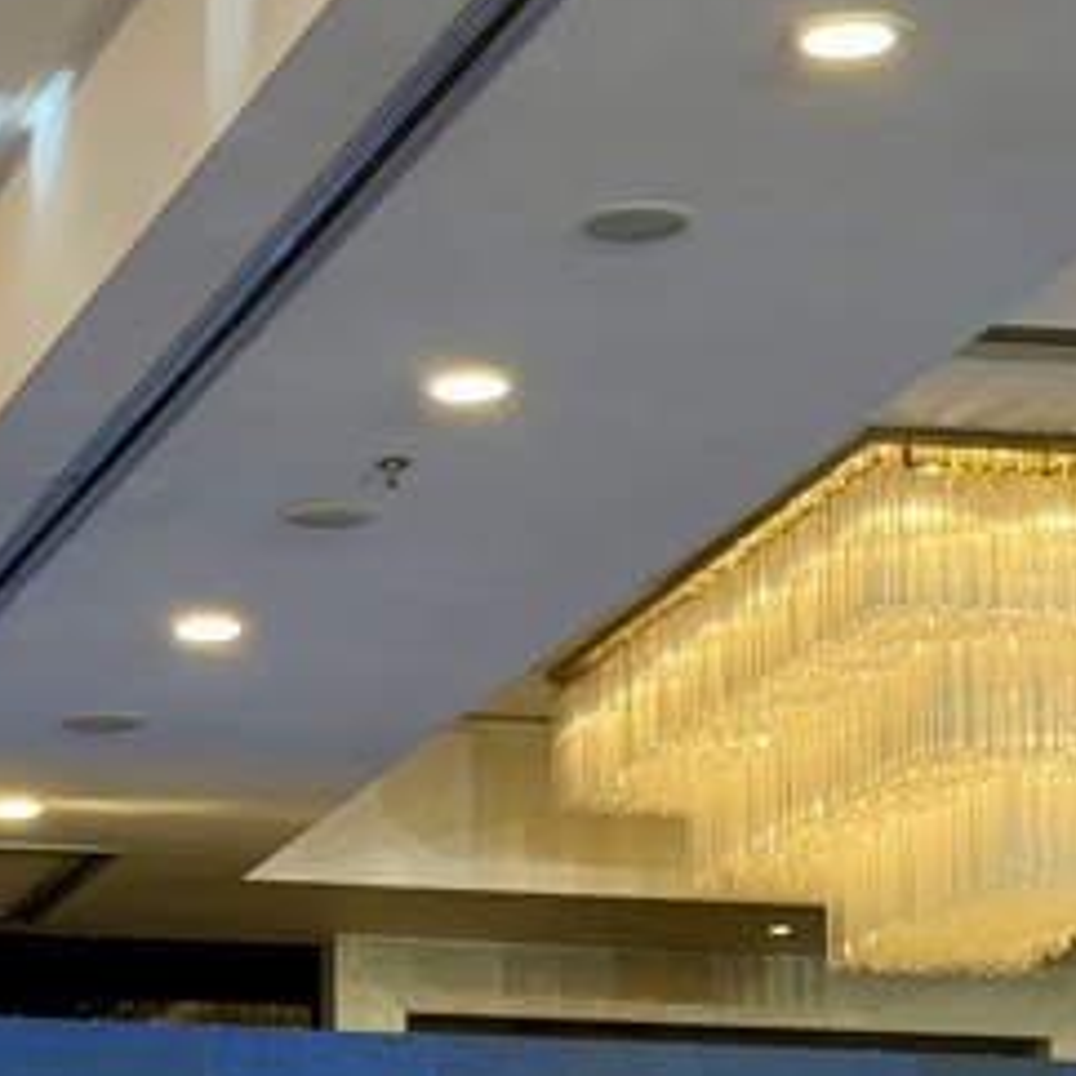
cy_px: 1145
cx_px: -36
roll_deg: +0.0
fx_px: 5556
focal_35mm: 158
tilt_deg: +8.0
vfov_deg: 10.9
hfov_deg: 10.9
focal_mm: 6.76
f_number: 1.78
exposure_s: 1/100
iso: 100
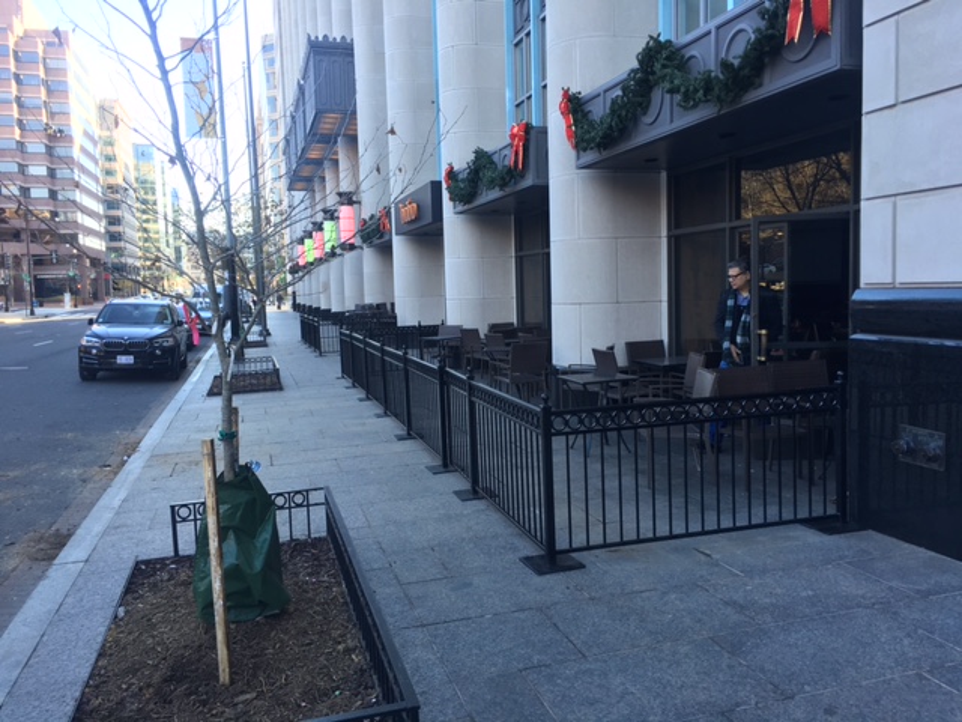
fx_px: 806
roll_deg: +1.4
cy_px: 361
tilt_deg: -3.0
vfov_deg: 48.2
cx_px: 481
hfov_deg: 61.7
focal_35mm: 29
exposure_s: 1/120
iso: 32
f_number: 2.2
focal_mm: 4.15
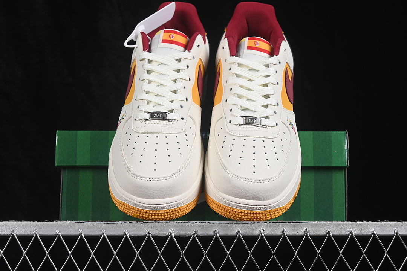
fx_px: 848
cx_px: 204
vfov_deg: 18.2
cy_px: 136
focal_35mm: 75
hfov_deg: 27.0
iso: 160
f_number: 8
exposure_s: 1/80
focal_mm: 50
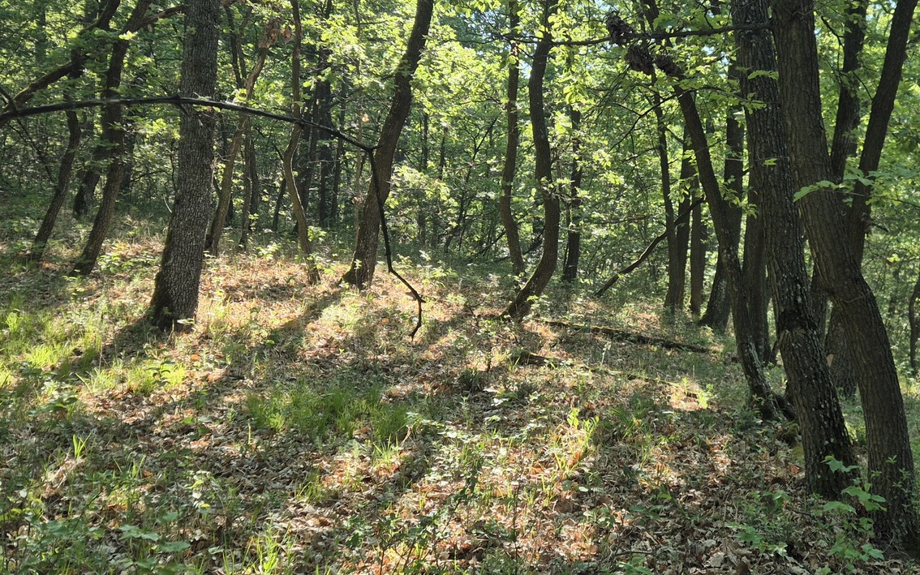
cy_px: 234
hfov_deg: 44.8
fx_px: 1078
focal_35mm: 43
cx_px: 682
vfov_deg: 29.8
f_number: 1.8
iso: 25
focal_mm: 5.4
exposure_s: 1/315
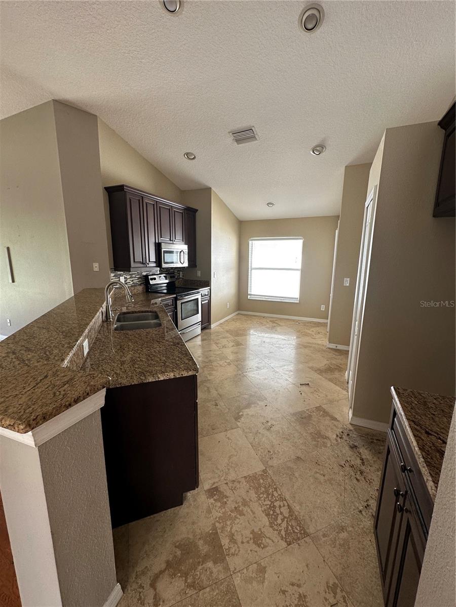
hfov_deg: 85.7
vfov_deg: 102.1
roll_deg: -0.5
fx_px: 246
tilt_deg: -11.0
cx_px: 228
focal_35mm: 14
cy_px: 304
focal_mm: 2.22
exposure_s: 1/99
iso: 64
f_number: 2.2
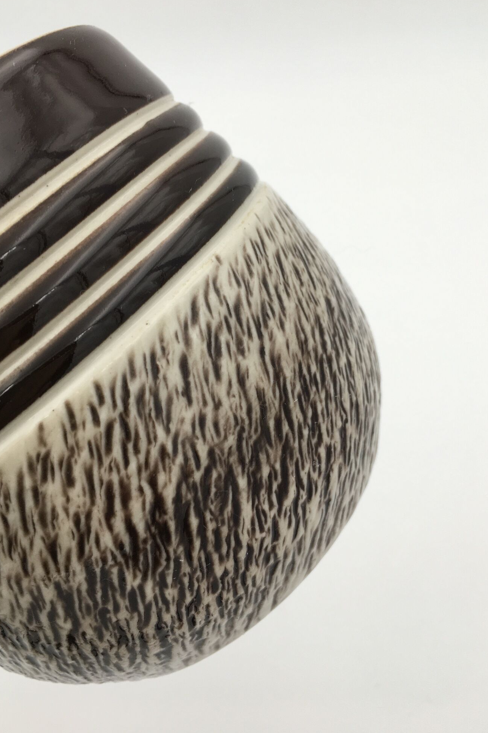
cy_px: 359
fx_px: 630
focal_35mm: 31
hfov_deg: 42.3
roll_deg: +10.2
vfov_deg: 60.3
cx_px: 237
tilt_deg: -44.9
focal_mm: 4.15
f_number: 2.2
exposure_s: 1/120
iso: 40
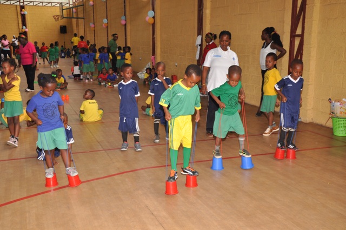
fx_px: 403
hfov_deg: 46.5
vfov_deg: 31.8
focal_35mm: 42
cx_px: 173
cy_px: 115
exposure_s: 1/100
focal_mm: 28
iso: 400
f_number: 7.1
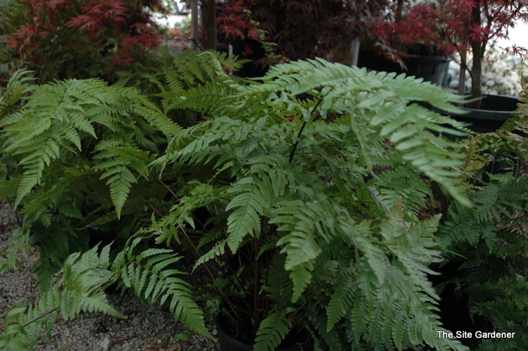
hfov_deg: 53.2
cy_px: 176
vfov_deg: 36.8
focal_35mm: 36
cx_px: 264
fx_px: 528
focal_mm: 24
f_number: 6.7
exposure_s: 1/180
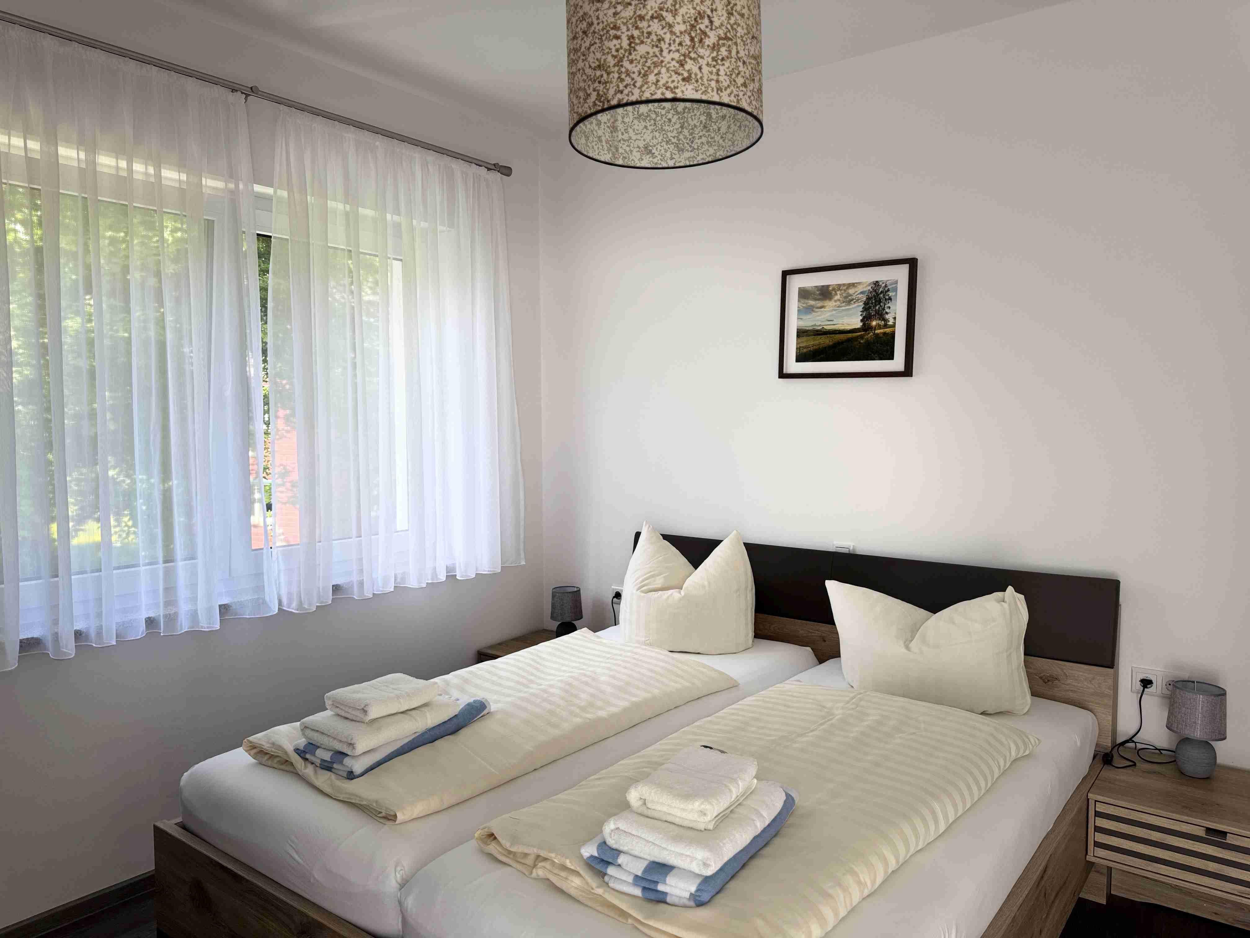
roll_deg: -0.3
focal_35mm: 24
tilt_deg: -4.2
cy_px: 469
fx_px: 867
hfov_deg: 71.6
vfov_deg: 56.8
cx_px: 625
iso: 50
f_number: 1.78
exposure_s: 1/131
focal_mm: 6.76
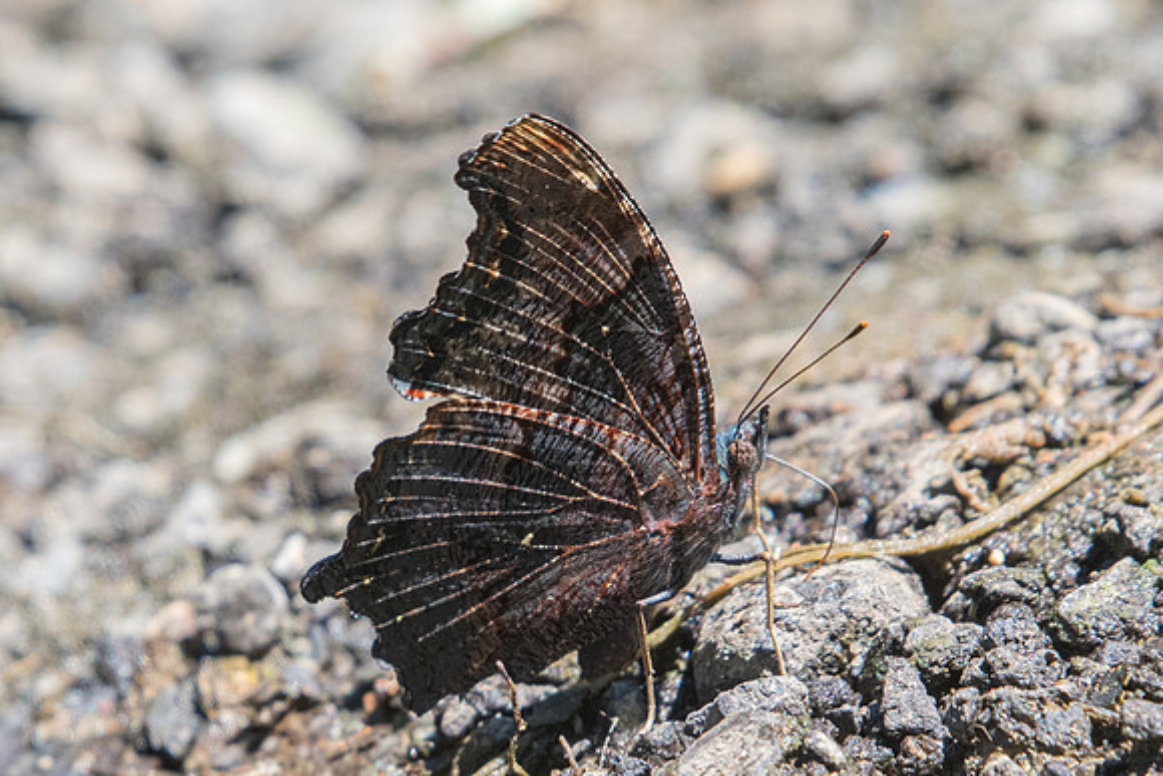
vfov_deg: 1.4
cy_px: 473
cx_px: 582
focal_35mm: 1009
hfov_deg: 2.0
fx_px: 32596
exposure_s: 1/640
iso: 800
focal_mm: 400
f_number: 7.1
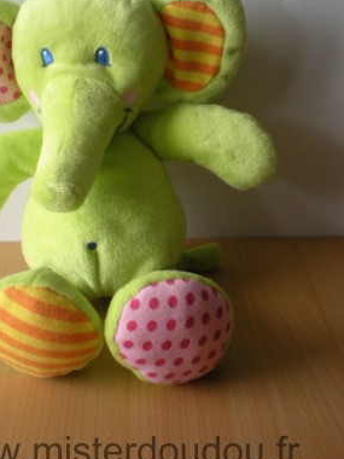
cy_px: 161
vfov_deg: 36.5
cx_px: 117
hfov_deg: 27.9
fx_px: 689
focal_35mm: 52
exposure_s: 1/63.6
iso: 138
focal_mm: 6.3
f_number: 3.1
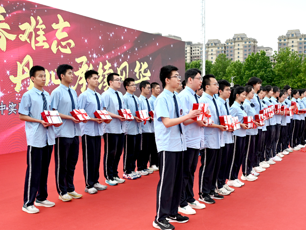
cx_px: 169
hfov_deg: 43.8
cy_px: 115
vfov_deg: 33.6
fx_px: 380
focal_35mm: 43
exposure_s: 1/800
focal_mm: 39
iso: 1000
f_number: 7.1
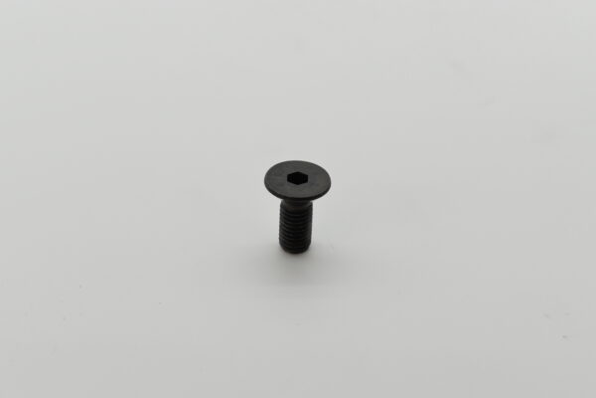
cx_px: 298
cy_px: 199
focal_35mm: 82
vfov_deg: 16.6
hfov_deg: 24.6
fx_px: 1366
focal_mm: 55
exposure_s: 1/1600
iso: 1600
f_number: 8
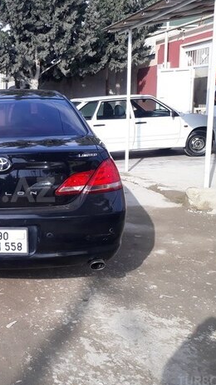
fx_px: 427
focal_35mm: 42
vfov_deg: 48.4
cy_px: 190
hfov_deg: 25.9
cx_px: -30
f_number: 1.9
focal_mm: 3.6
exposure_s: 1/633
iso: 40
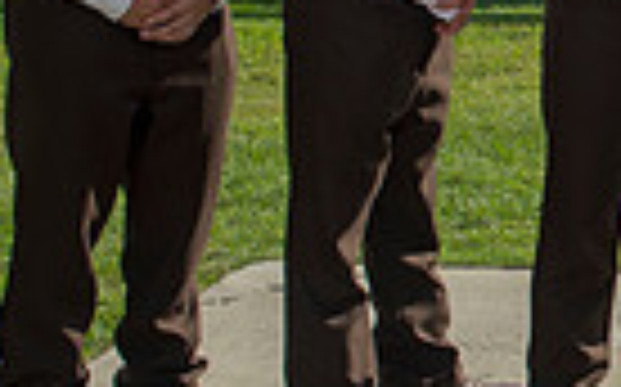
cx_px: 932
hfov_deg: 16.4
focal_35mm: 116
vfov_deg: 11.2
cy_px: 9
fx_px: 1962
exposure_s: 1/800
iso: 200
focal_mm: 27
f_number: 6.3
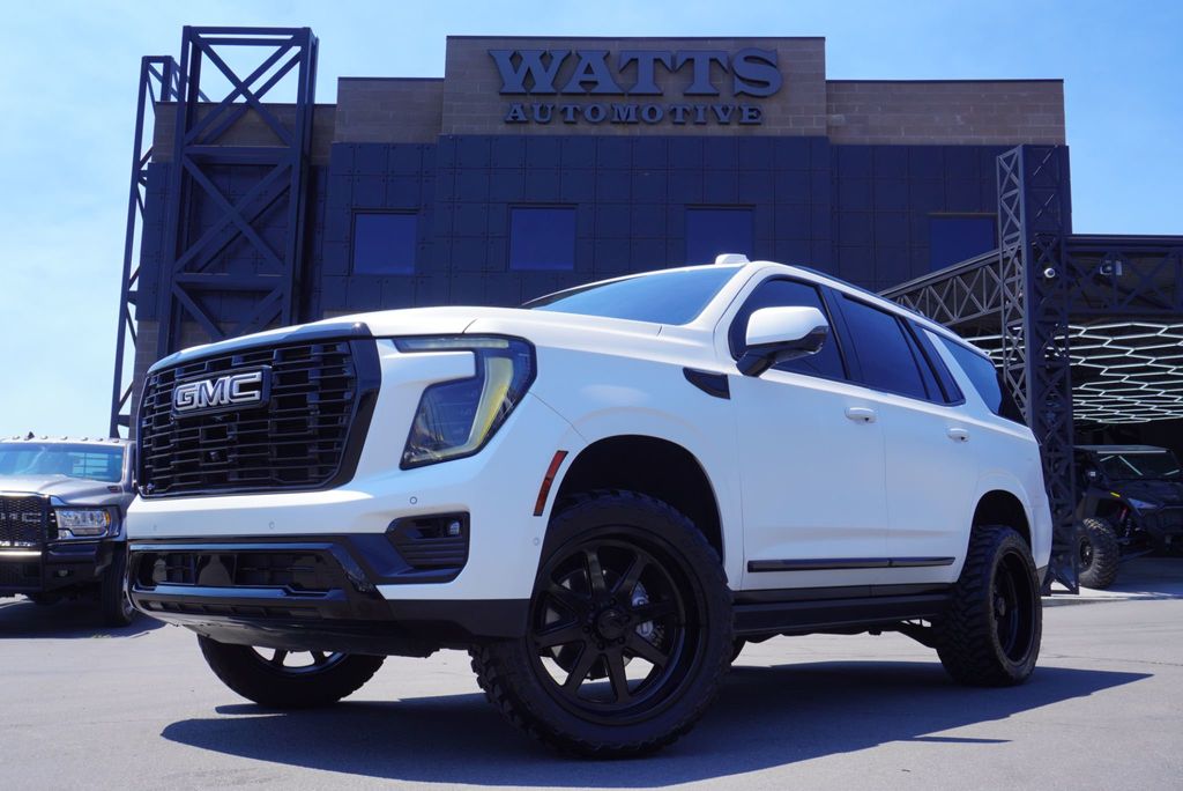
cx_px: 592
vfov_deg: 38.4
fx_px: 1134
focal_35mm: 34
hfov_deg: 55.1
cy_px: 396
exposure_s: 1/125
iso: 100
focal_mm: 23
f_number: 9
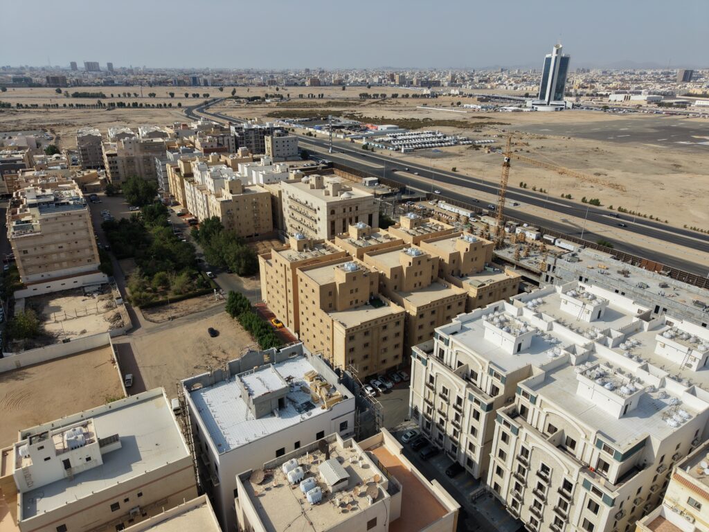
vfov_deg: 56.8
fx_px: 492
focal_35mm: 24
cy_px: 266
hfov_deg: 71.6
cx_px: 354
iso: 170
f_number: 1.8
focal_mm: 8.67
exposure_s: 1/8000
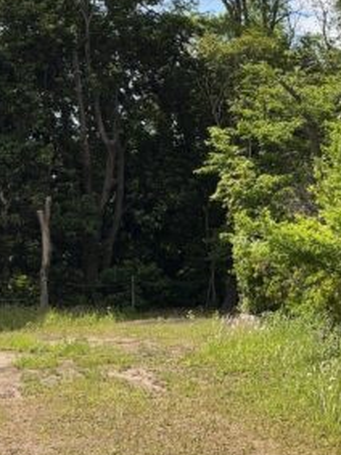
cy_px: 166
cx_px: 423
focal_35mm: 94
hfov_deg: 15.1
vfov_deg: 20.8
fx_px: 1236
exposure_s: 1/4082
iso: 50
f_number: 1.6
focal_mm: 5.96
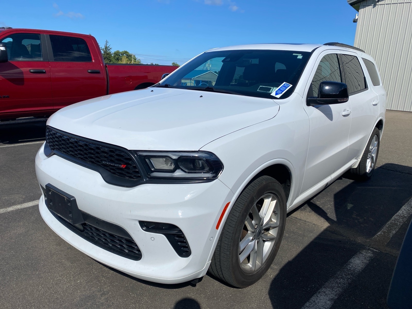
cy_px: 154
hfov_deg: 67.3
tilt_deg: -13.2
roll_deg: -2.0
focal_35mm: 26
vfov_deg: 53.1
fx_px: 309
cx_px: 206
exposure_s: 1/5236
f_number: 1.8
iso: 32
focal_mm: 4.25
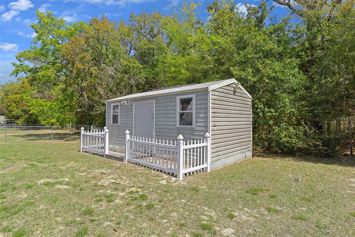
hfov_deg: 90.0
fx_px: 177
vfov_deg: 67.4
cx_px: 178
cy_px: 118
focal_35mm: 18
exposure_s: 1/350
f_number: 8
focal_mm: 12
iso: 320
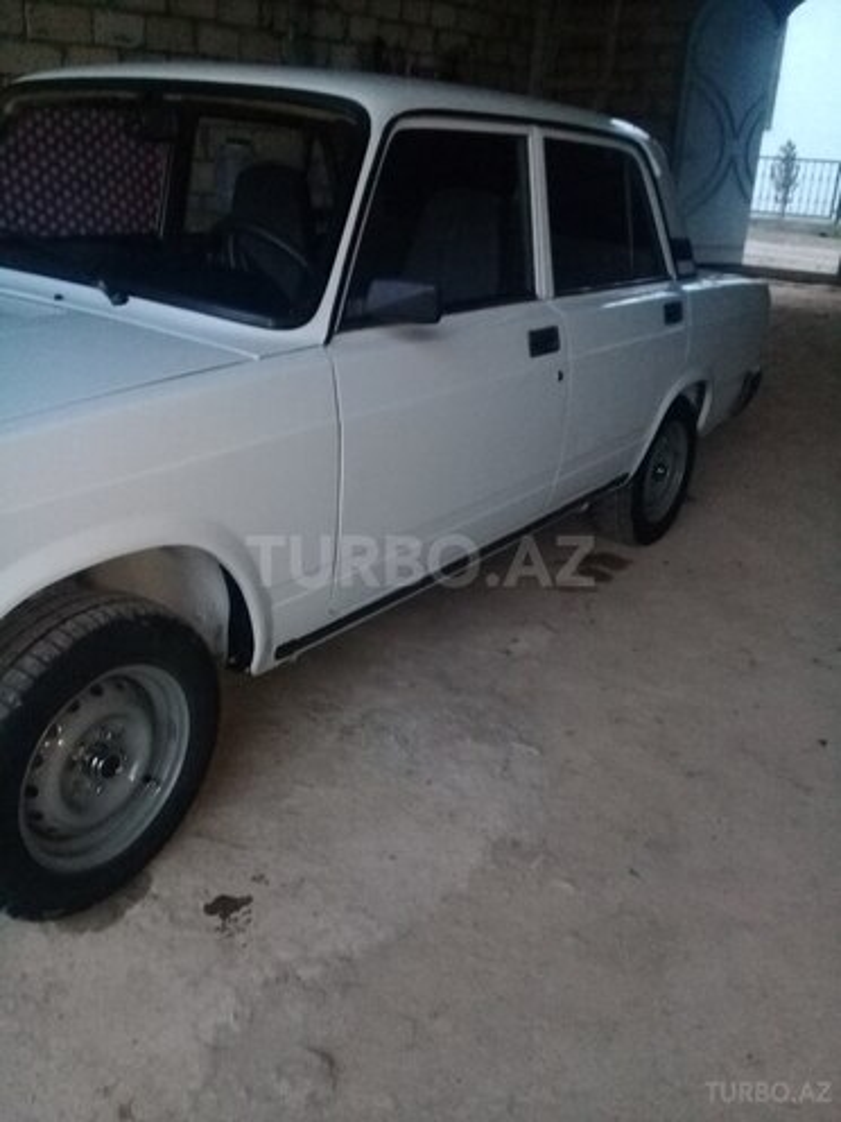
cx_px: 420
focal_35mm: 31
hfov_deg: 45.4
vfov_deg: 58.4
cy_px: 561
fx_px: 1004
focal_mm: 3.3
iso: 250
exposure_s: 1/33
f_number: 2.2
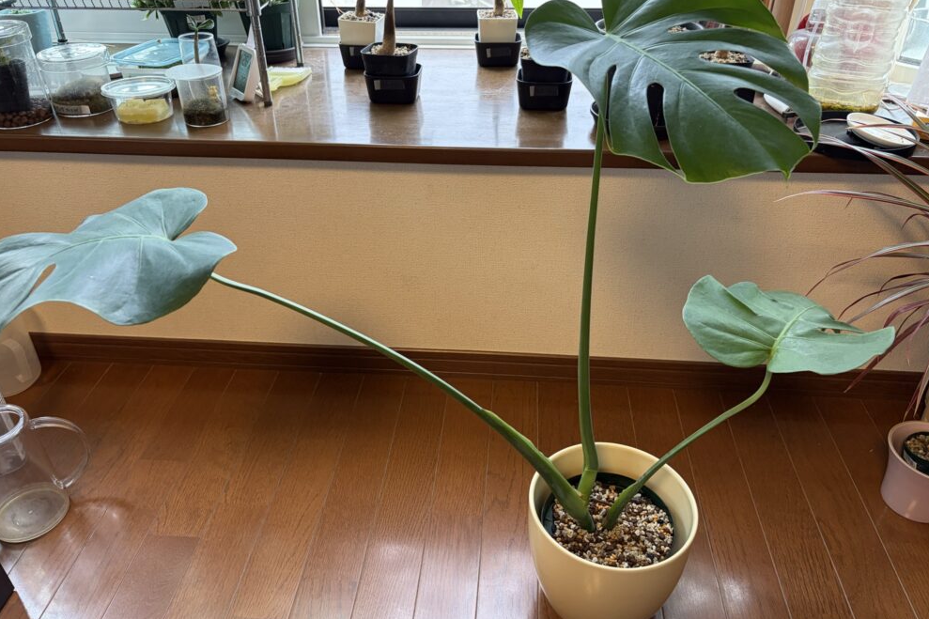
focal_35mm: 28
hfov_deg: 65.5
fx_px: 722
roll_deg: +0.6
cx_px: 462
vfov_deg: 46.4
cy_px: 314
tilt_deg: -34.4
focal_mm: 5.96
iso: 125
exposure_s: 1/95
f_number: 1.6
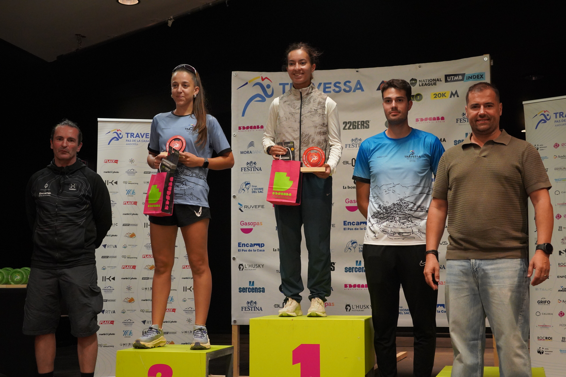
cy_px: 188
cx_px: 283
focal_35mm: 46
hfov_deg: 42.7
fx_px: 723
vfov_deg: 29.2
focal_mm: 46
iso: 6400
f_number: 4.5
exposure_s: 1/160
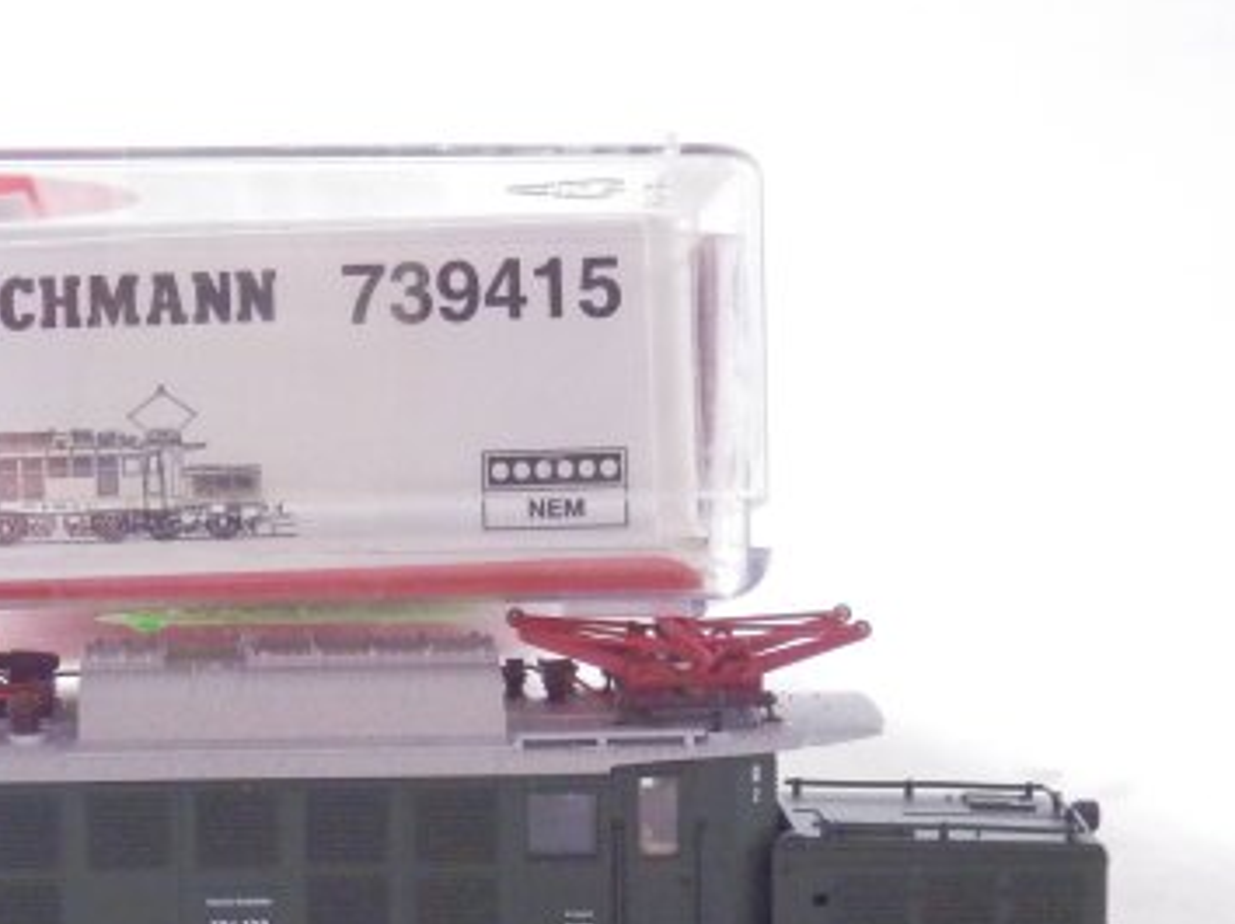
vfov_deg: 13.1
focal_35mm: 112
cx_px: 220
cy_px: 771
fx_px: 3993
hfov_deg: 17.4
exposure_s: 1/160
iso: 1600
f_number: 4.4
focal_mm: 11.9
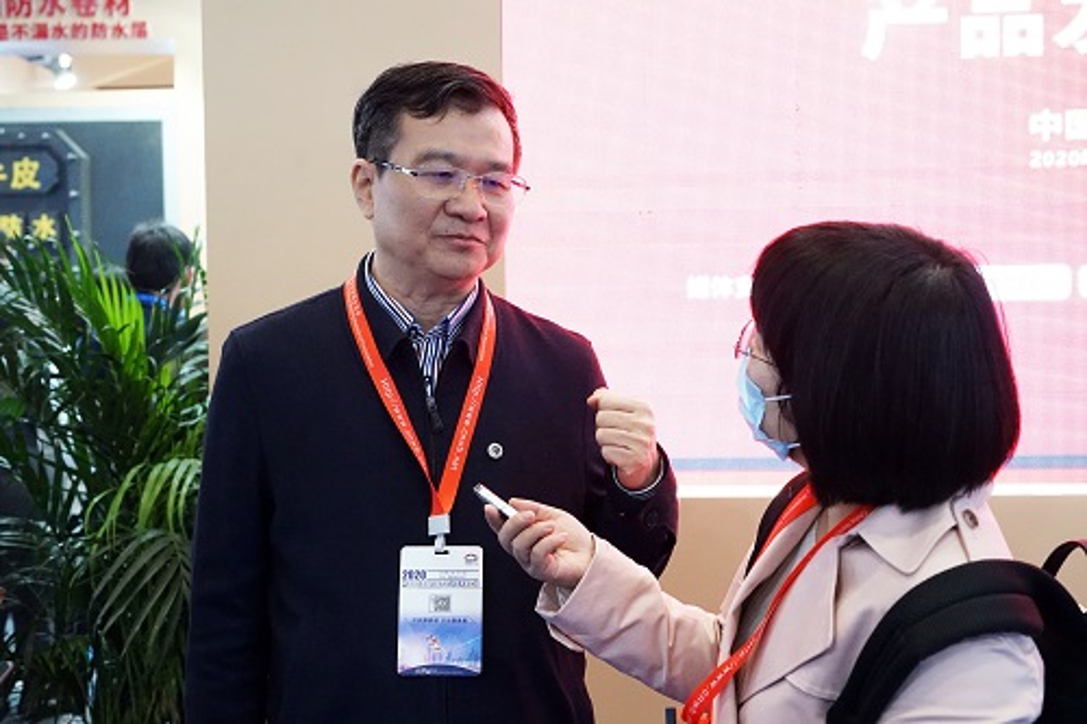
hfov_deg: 38.2
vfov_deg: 26.0
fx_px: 1570
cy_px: 362
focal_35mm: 52
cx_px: 544
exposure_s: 1/100
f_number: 6.3
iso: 6400
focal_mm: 52
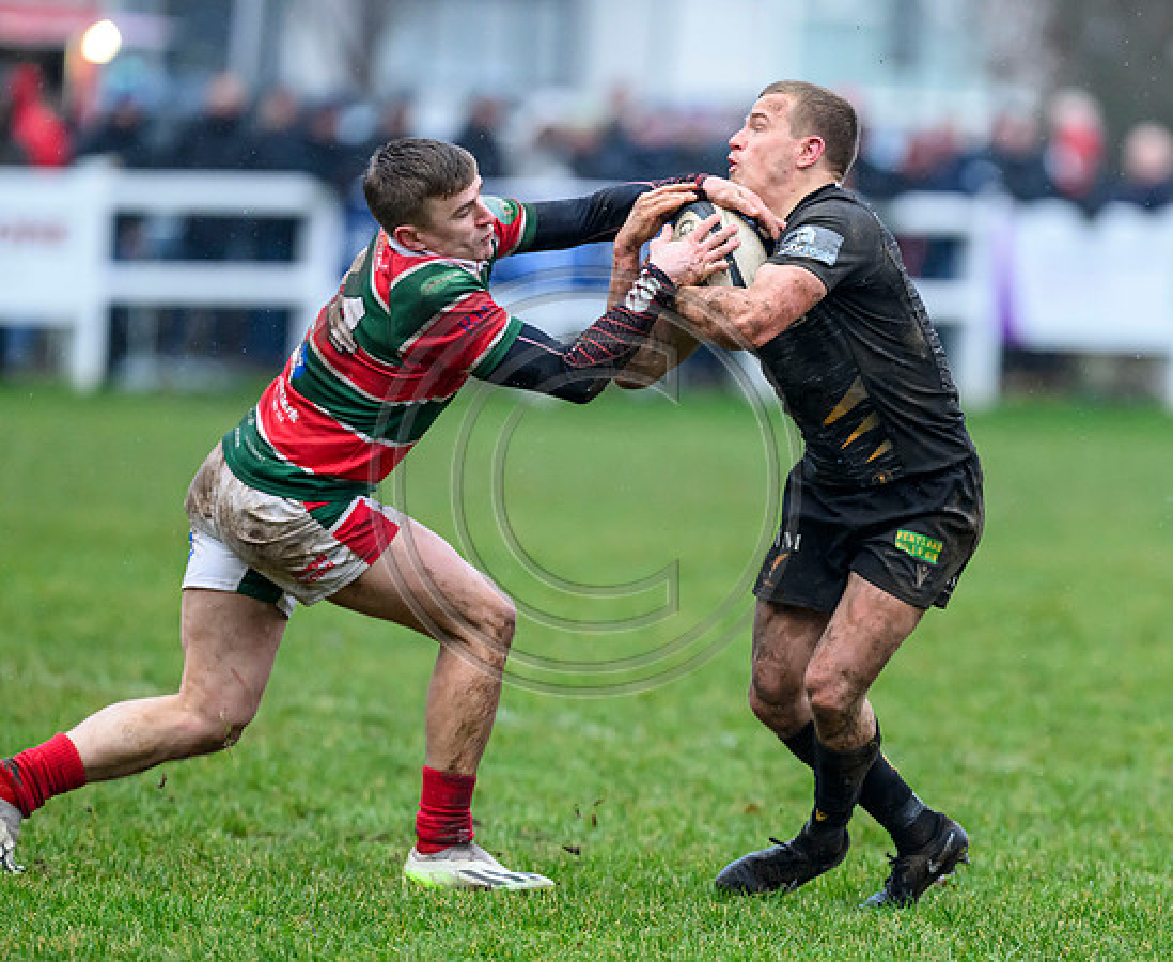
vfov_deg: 3.2
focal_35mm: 485
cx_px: 764
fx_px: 16983
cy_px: 510
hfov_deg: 4.0
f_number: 4
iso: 4000
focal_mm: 400
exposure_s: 1/2000
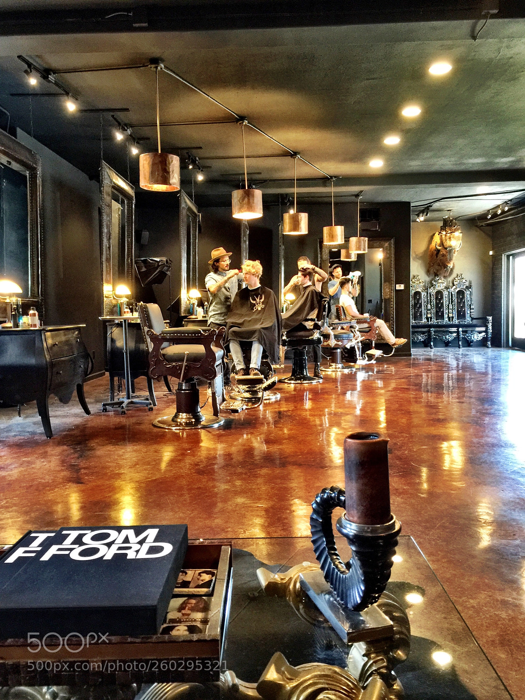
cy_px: 350
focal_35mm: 29
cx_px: 262
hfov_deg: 48.2
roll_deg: +0.5
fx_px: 586
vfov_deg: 61.7
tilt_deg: -2.6
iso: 100
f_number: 2.2
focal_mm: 4.15
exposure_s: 1/10
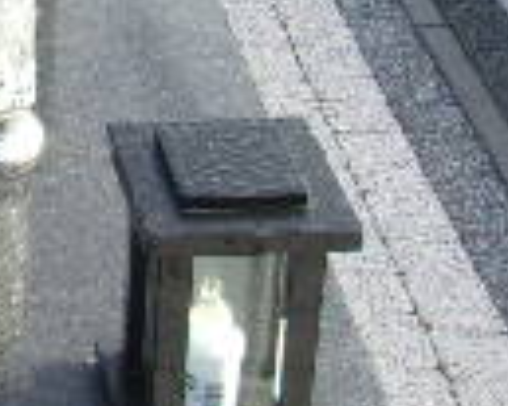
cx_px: -217
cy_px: -134
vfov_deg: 11.4
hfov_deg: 13.9
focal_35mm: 131
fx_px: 1968
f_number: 3
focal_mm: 4.9
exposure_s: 1/210
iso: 80
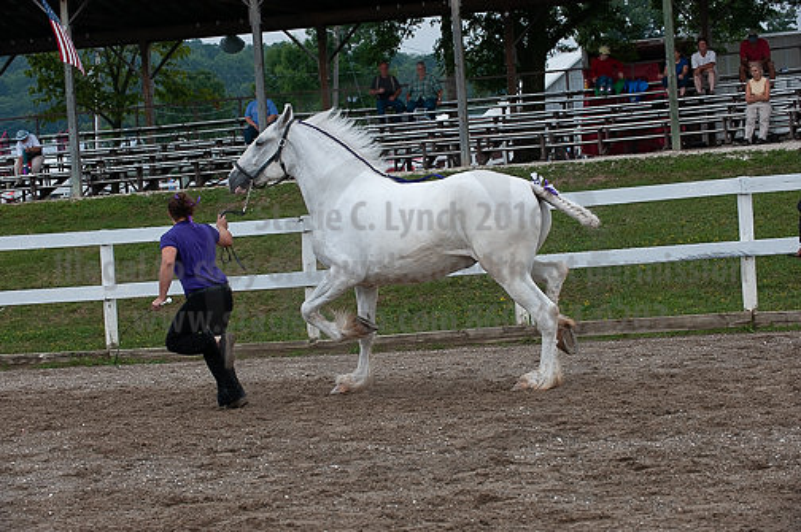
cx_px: 400
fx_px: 2267
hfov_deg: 20.0
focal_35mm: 102
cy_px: 266
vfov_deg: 13.4
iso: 1000
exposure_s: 1/1600
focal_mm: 102
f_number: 5.6
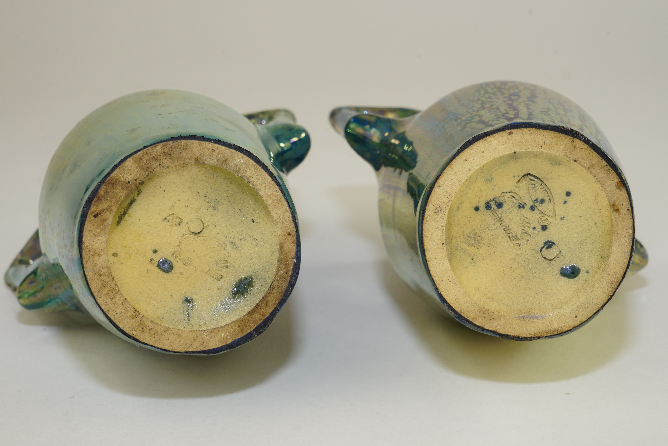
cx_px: 334
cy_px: 223
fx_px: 1132
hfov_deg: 32.9
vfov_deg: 22.3
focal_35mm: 61
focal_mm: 61
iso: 200
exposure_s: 1/40
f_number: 14
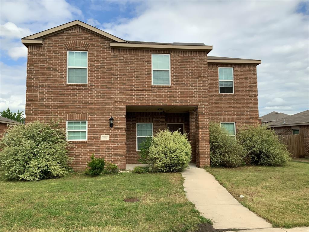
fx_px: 259
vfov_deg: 48.2
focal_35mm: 29
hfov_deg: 61.7
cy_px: 116
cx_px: 154
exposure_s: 1/1912
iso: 16
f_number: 1.8
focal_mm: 3
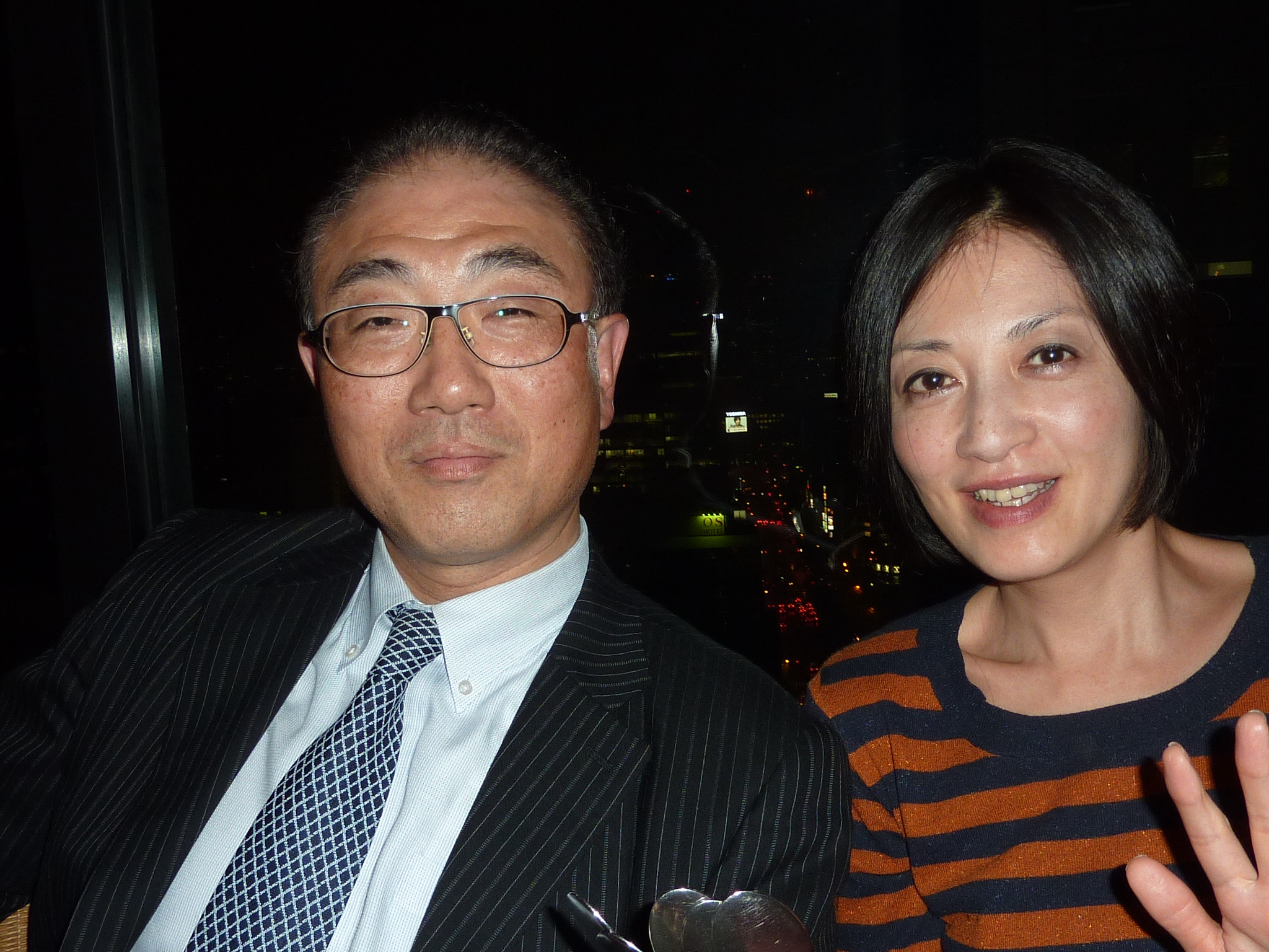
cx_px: 634
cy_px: 476
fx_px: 1320
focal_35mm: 36
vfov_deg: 39.7
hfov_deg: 51.4
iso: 100
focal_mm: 4.1
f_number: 3.3
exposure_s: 1/30
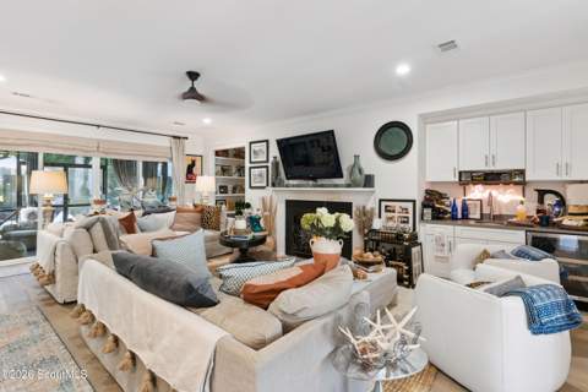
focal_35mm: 17
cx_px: 294
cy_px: 196
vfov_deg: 70.4
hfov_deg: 93.3
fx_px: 278
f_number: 8
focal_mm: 17
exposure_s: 1/2.5
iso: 200
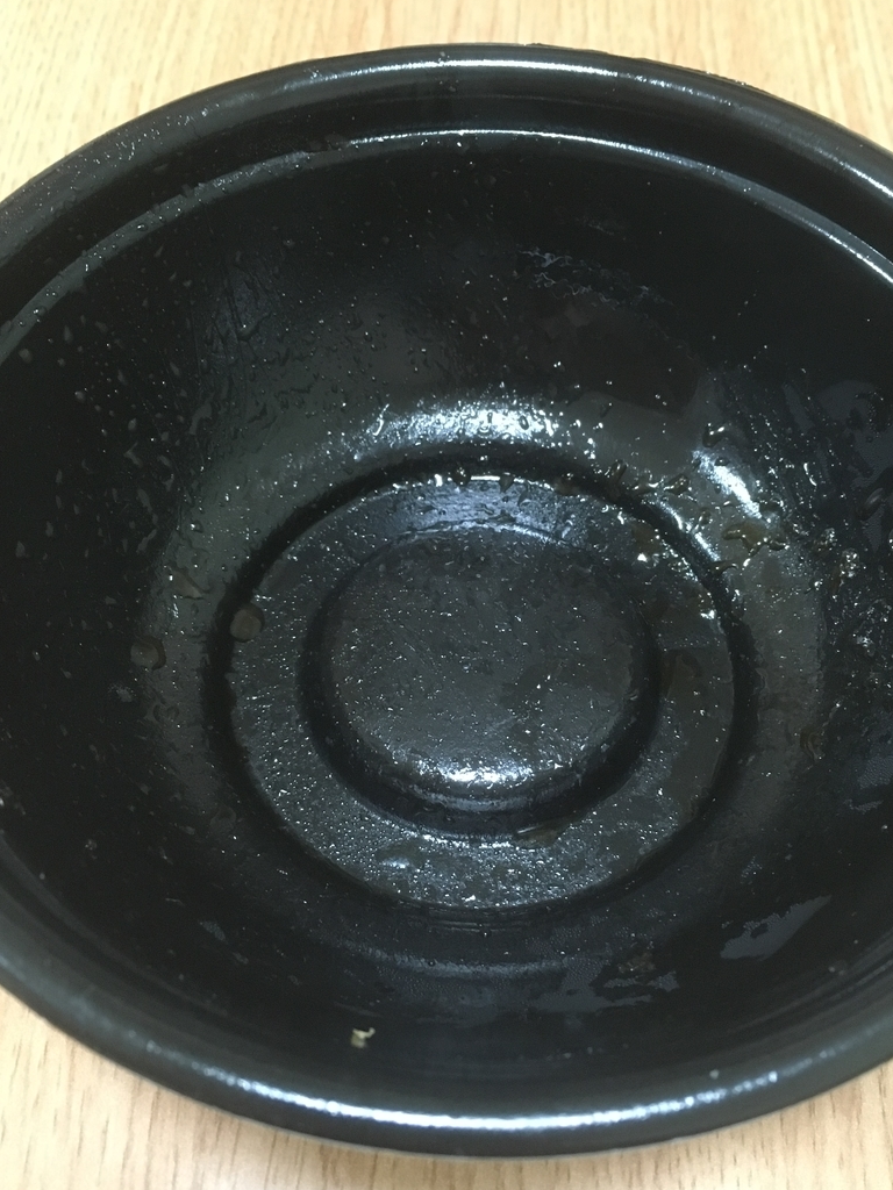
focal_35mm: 34
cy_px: 617
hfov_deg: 41.8
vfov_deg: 53.9
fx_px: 1169
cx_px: 470
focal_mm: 4.15
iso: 200
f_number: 2.2
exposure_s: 1/15
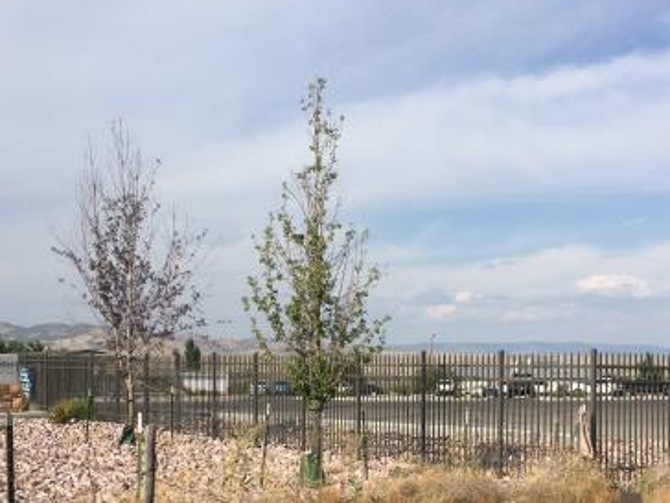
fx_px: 987
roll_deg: -1.3
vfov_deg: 28.1
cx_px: 339
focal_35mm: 51
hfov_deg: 37.5
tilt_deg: -1.6
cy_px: 391
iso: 32
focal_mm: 4.15
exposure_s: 1/2475
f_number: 2.2
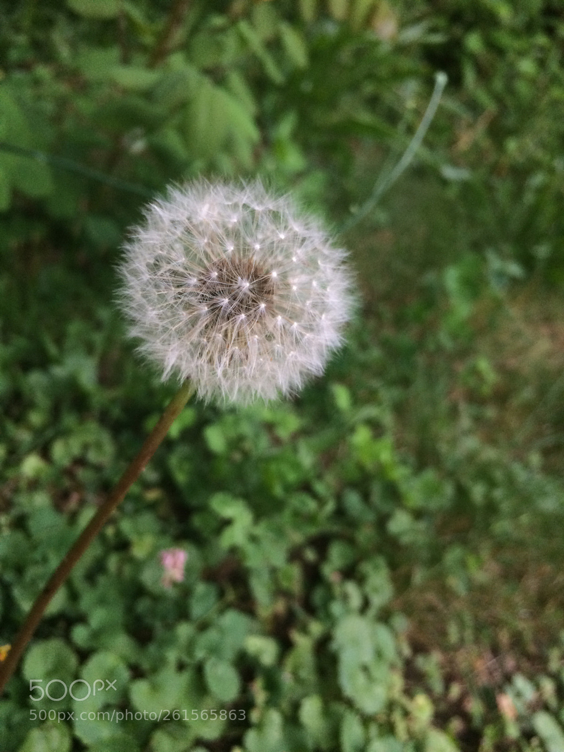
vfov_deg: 61.7
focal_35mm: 29
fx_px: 630
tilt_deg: -33.0
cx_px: 282
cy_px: 376
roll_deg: -25.4
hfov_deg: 48.2
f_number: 2.2
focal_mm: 4.15
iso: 64
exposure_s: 1/30
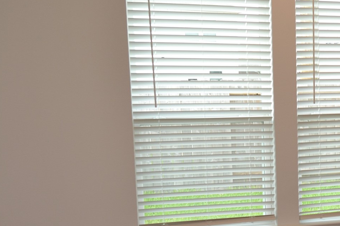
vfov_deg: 19.8
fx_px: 642
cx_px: 371
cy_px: 184
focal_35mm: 68
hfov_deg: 27.3
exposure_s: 1/125
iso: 280
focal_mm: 20
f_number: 4
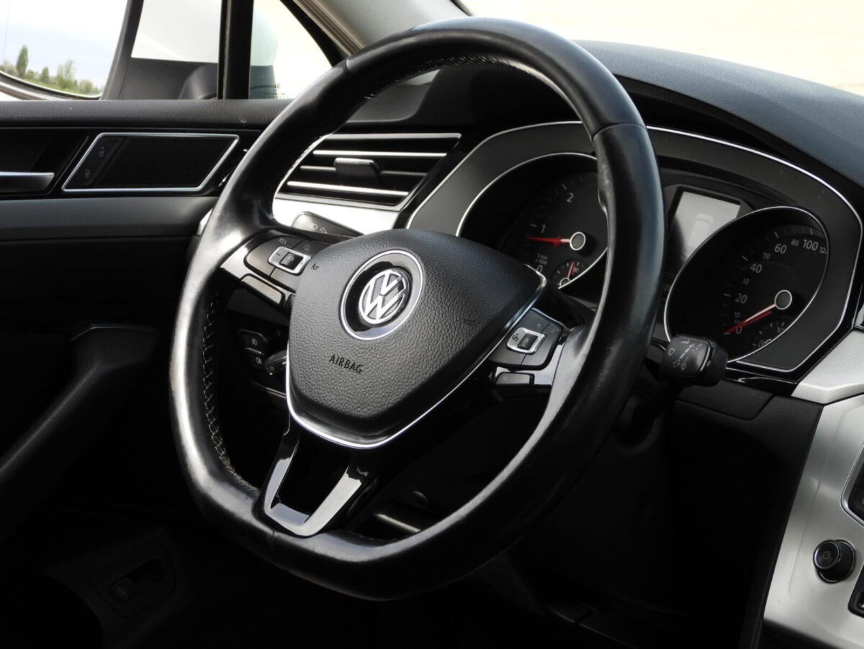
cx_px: 432
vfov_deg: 15.2
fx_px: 2421
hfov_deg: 20.2
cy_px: 324
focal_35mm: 97
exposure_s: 1/200
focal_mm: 17.5
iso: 100
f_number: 3.5
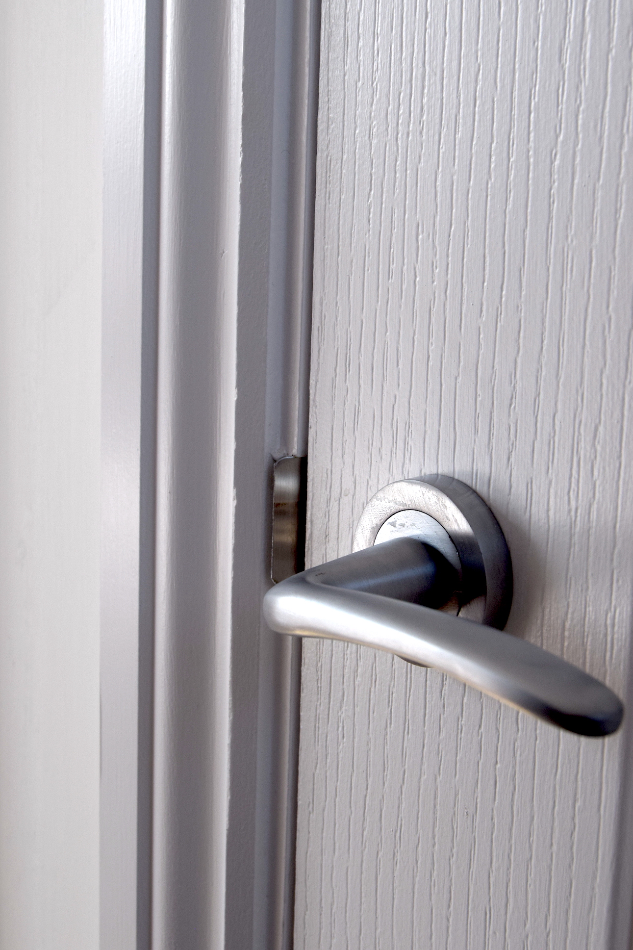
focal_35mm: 58
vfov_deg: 34.7
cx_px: 339
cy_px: 439
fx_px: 1520
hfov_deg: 23.5
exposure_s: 1/250
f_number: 8
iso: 360
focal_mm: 31
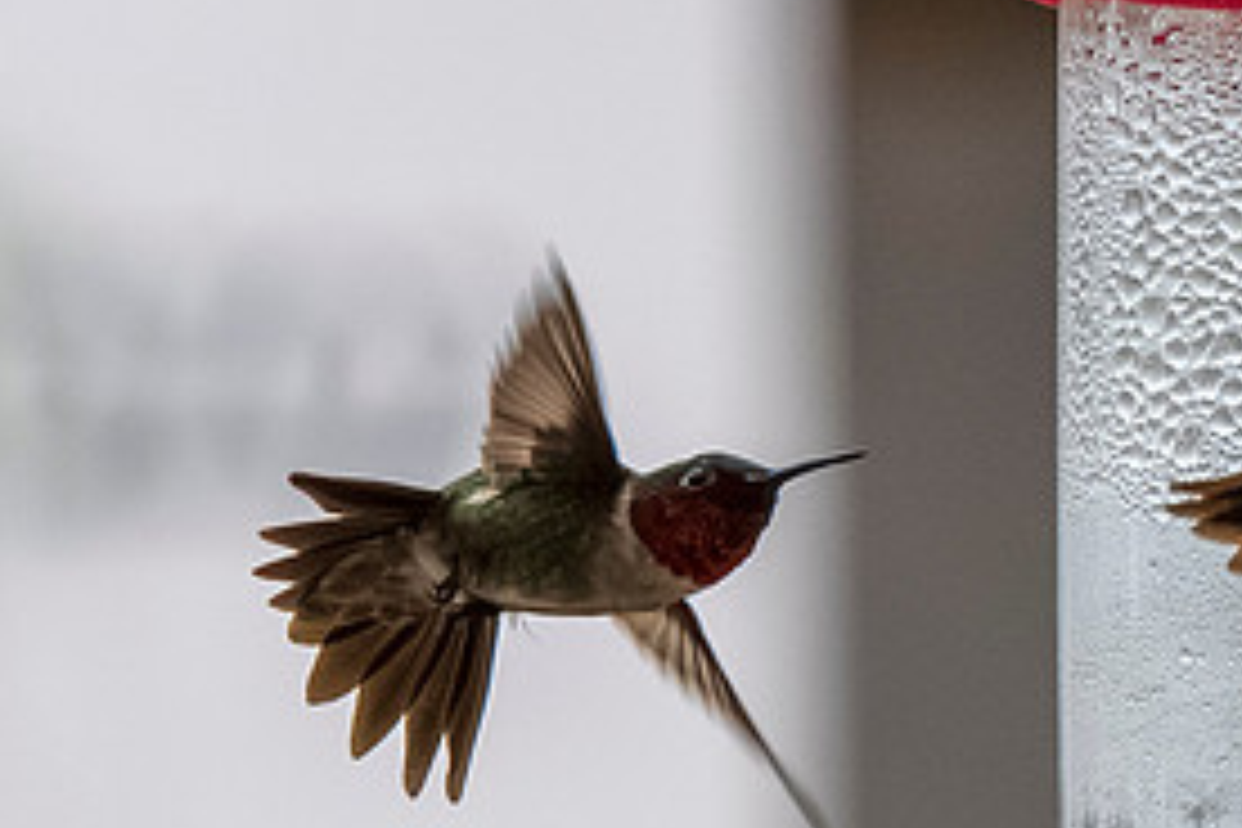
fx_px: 53781
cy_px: 1266
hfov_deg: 1.3
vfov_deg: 0.9
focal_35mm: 1559
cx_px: 1470
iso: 4500
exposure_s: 1/2500
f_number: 10
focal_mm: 220
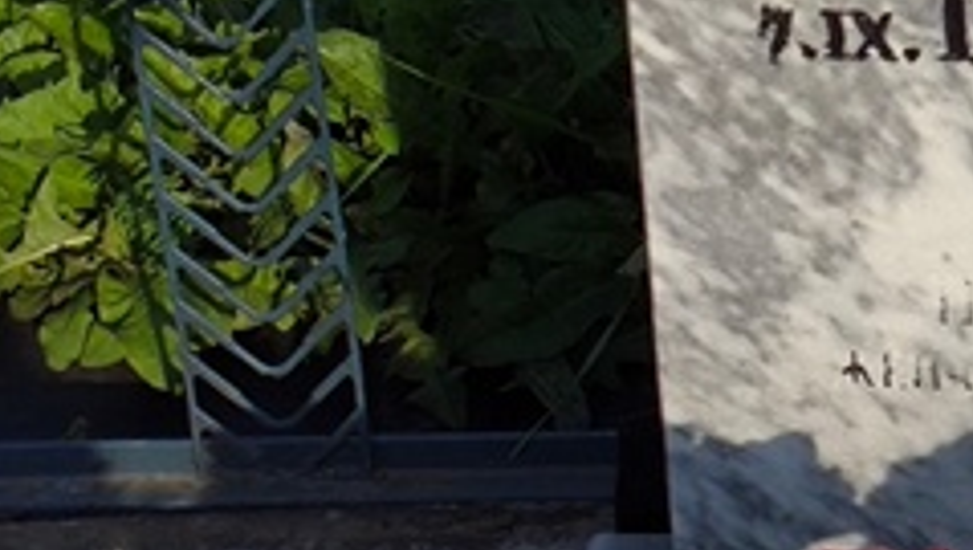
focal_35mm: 182
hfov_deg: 11.6
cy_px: -363
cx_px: 1166
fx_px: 4700
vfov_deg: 6.6
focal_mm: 4.71
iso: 50
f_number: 1.7
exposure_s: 1/2027
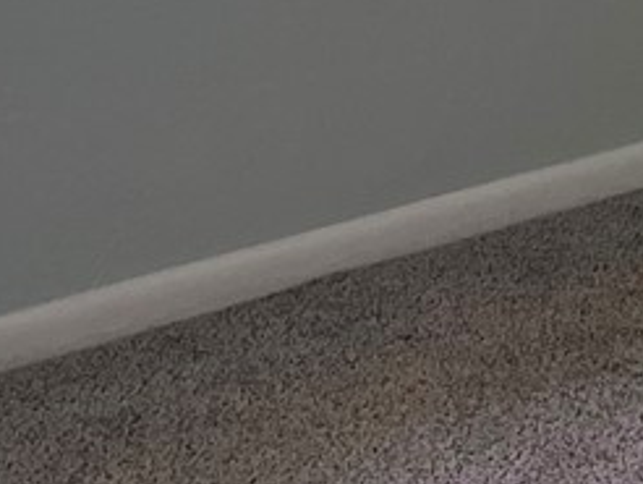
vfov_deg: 7.9
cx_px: 761
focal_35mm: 169
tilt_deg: +0.9
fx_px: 3142
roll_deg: -1.1
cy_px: -793
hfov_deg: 11.5
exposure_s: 1/121
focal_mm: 5.7
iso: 100
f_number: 1.5
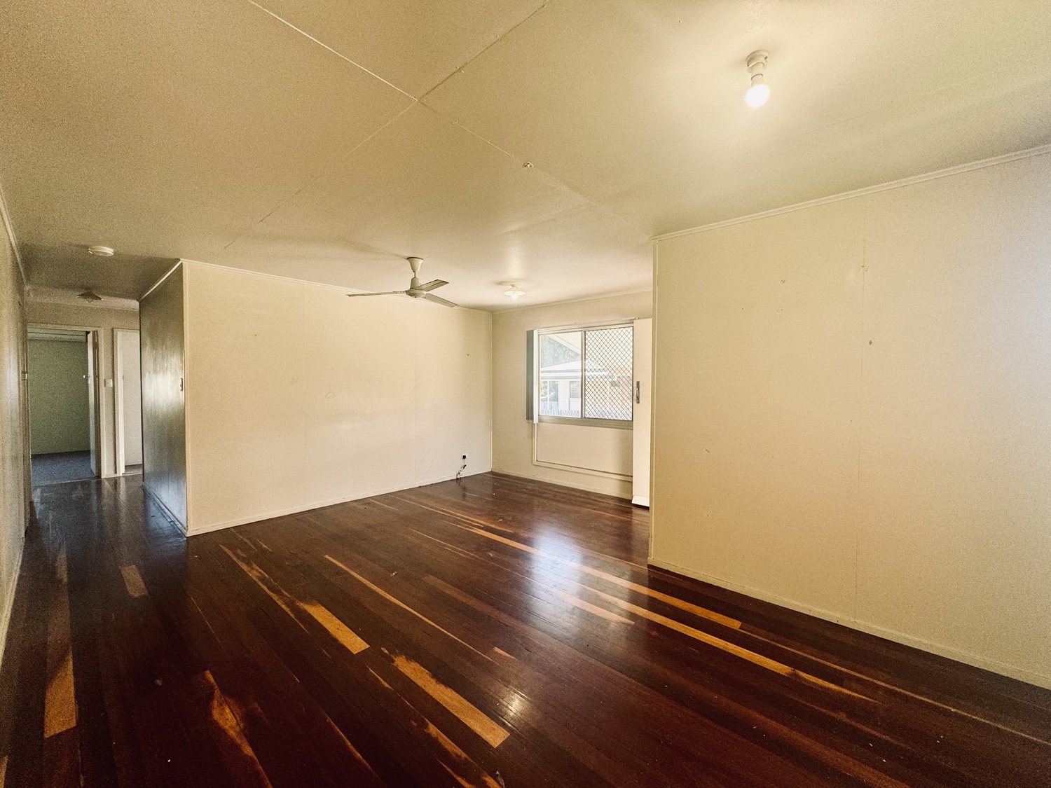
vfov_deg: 85.7
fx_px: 425
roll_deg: +0.9
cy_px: 394
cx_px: 526
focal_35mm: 14
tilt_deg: -1.8
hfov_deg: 102.1
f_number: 2.2
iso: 100
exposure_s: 1/99
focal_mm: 2.22
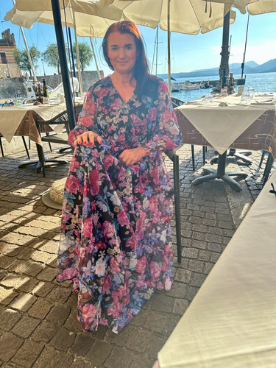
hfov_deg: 56.8
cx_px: 138
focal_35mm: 24
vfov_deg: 71.6
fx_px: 255
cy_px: 184
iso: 80
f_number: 1.78
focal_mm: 6.86
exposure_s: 1/1083
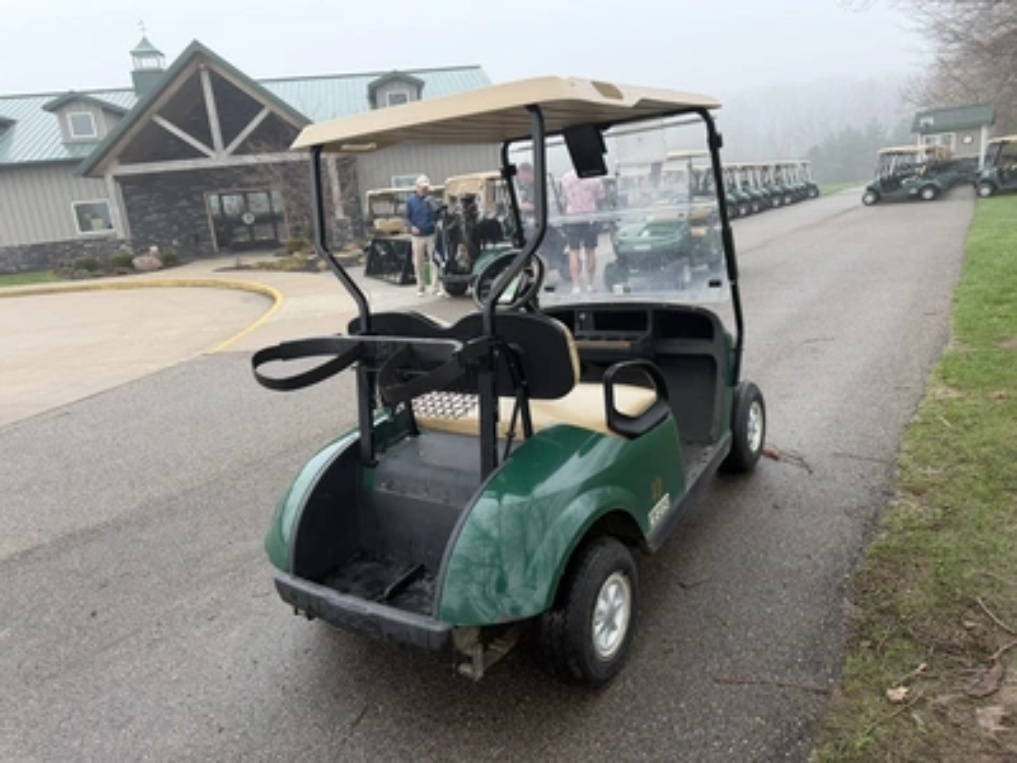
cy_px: 382
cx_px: 508
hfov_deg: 71.6
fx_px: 705
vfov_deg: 56.8
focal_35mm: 24
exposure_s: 1/831
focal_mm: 6.76
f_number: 1.78
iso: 100
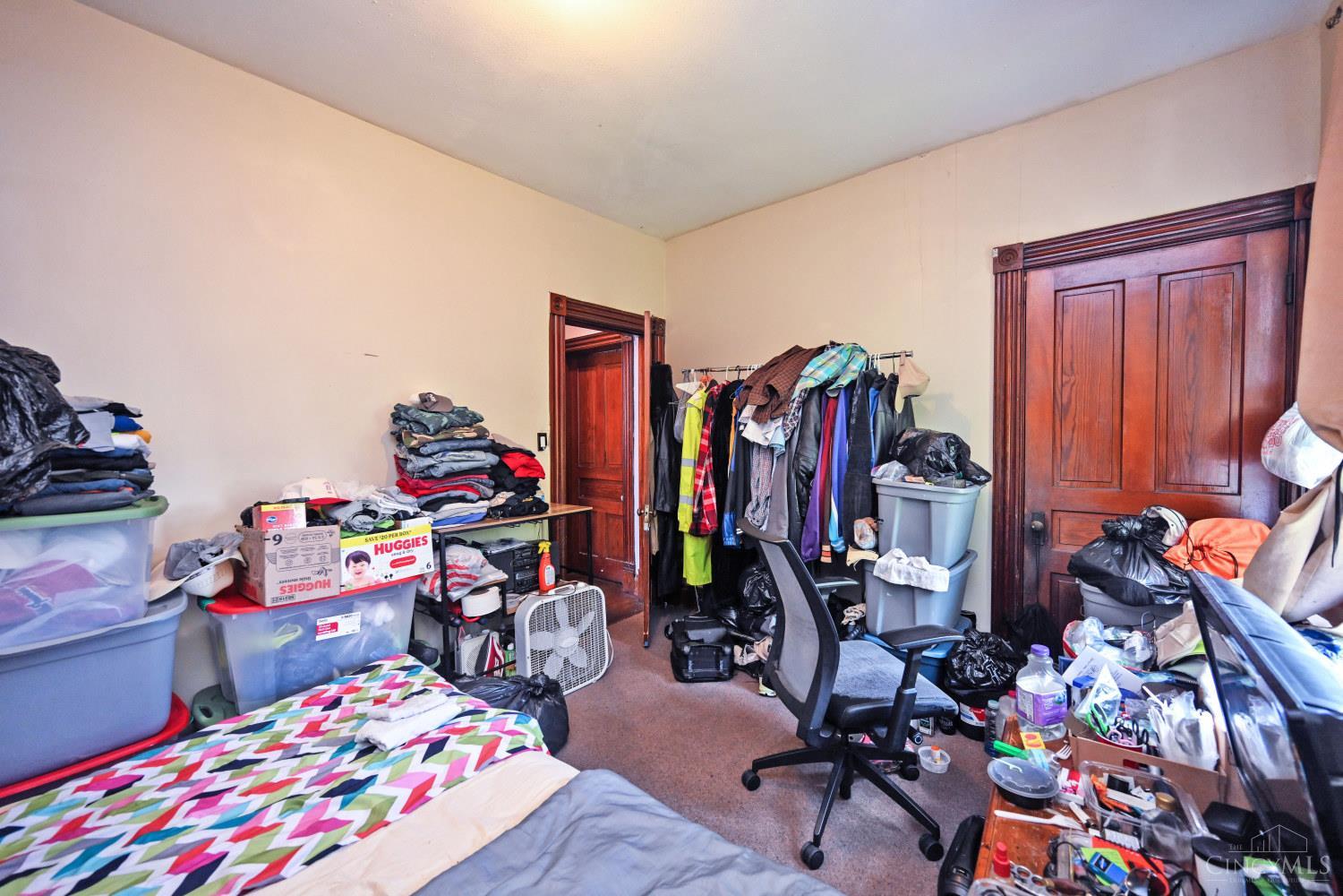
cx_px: 672
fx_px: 522
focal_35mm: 14
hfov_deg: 104.3
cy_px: 448
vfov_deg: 81.2
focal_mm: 14
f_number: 4
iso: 1600
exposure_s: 1/60
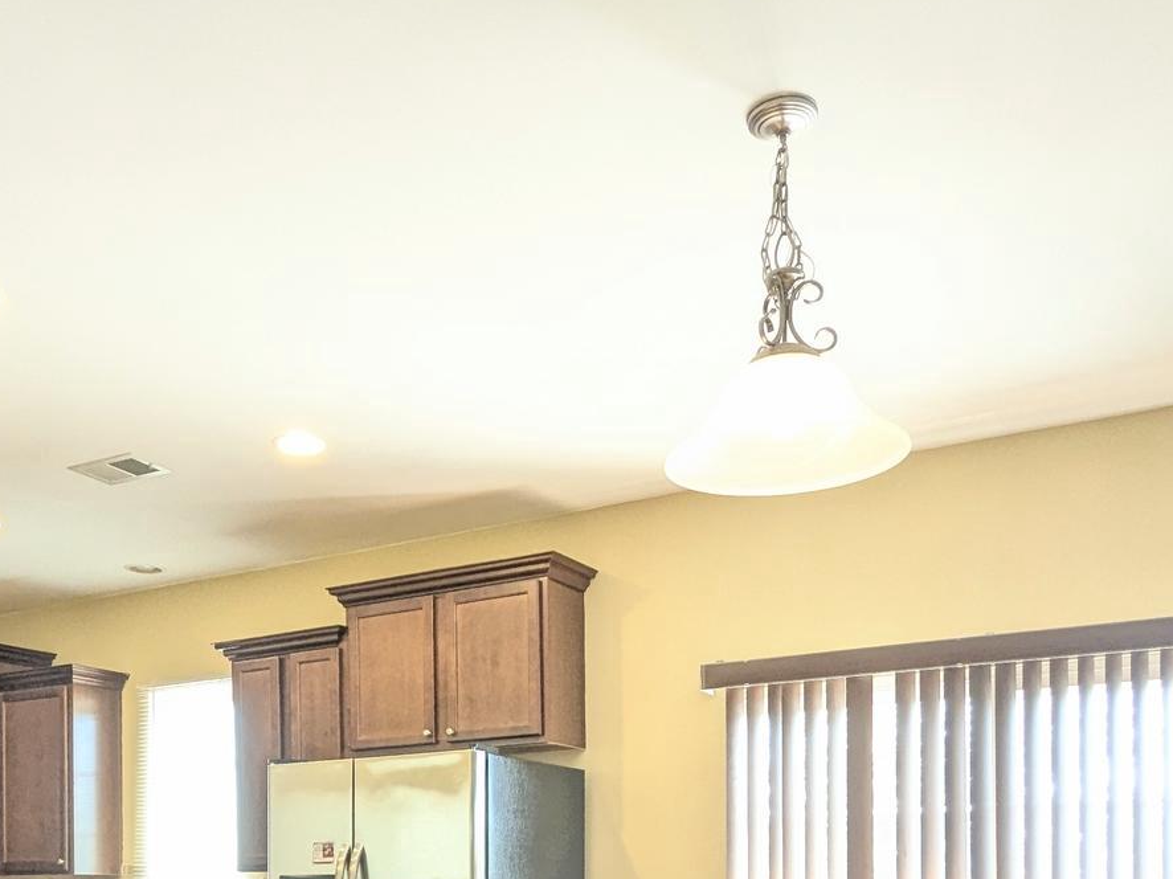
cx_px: 475
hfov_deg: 49.9
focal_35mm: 37
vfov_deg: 34.8
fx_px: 1253
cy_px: 892
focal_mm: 2.35
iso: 111
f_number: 2.2
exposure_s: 1/33.3
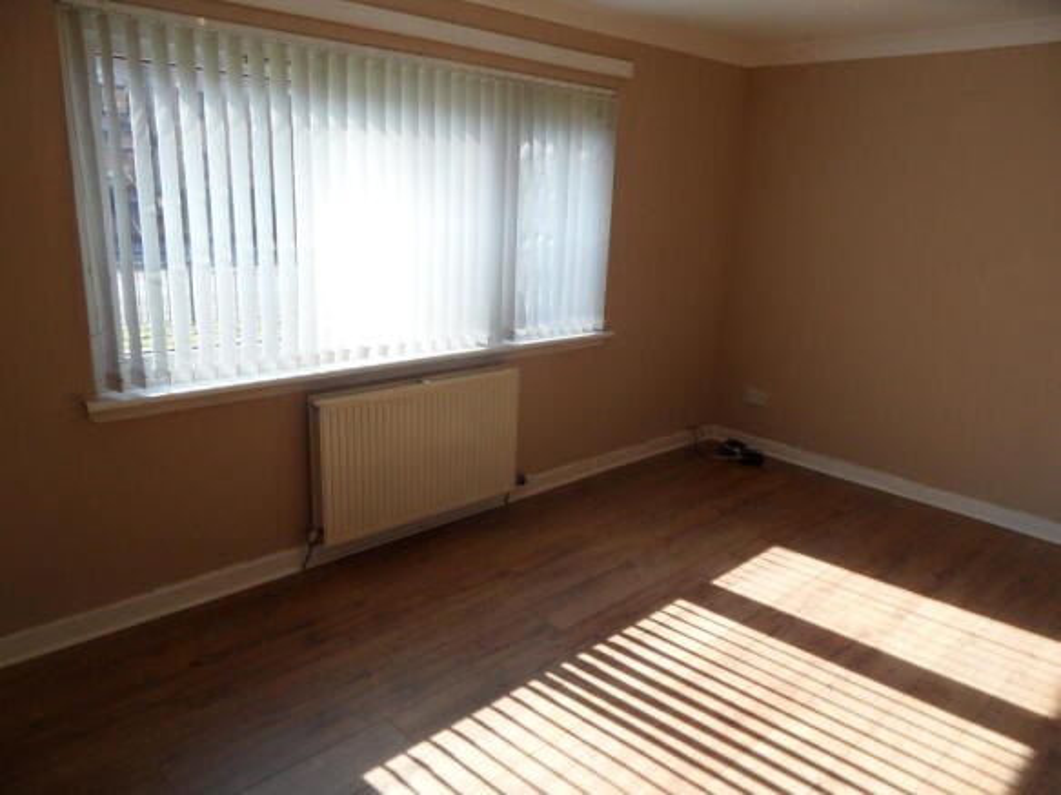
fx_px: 735
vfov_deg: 56.8
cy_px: 398
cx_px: 530
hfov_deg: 71.6
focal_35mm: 24
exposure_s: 1/250
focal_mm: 3.9
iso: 80
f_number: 3.2
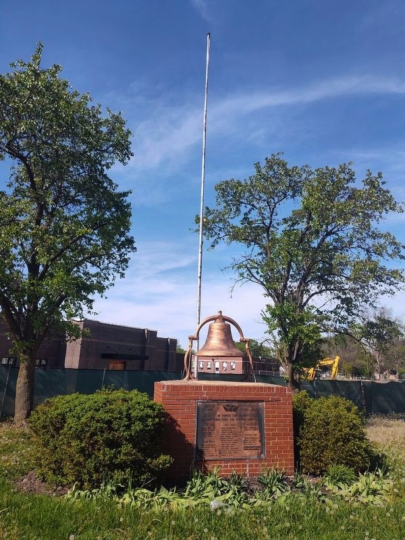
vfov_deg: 73.9
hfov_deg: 58.9
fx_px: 359
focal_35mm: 23
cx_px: 202
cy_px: 270
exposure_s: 1/1464
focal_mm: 5.56
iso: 100
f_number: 1.8
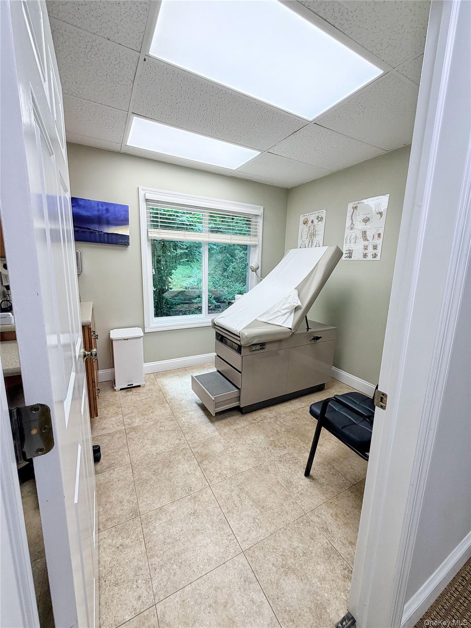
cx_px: 236
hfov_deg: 85.7
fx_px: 254
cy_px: 314
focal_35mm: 14
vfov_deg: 102.1
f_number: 2.2
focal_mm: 2.22
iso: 80
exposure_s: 1/120
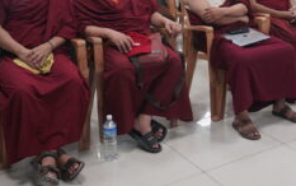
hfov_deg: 31.9
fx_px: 509
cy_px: -10
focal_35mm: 63
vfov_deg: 19.9
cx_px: 221
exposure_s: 1/160
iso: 1250
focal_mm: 20
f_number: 4
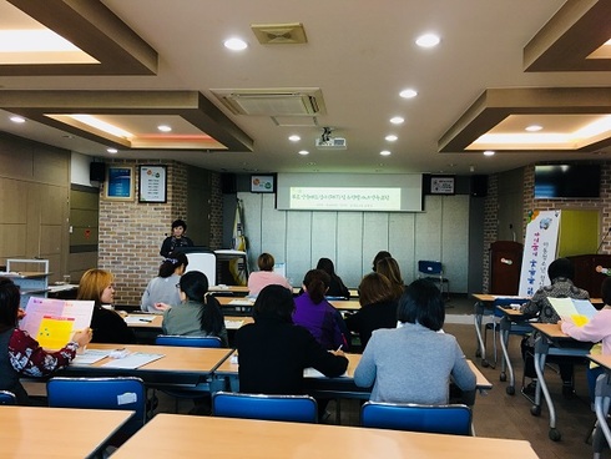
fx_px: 512
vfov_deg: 48.3
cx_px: 306
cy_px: 230
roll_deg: -0.9
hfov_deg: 61.6
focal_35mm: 29
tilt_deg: -0.7
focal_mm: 4.15
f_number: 2.2
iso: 100
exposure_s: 1/30
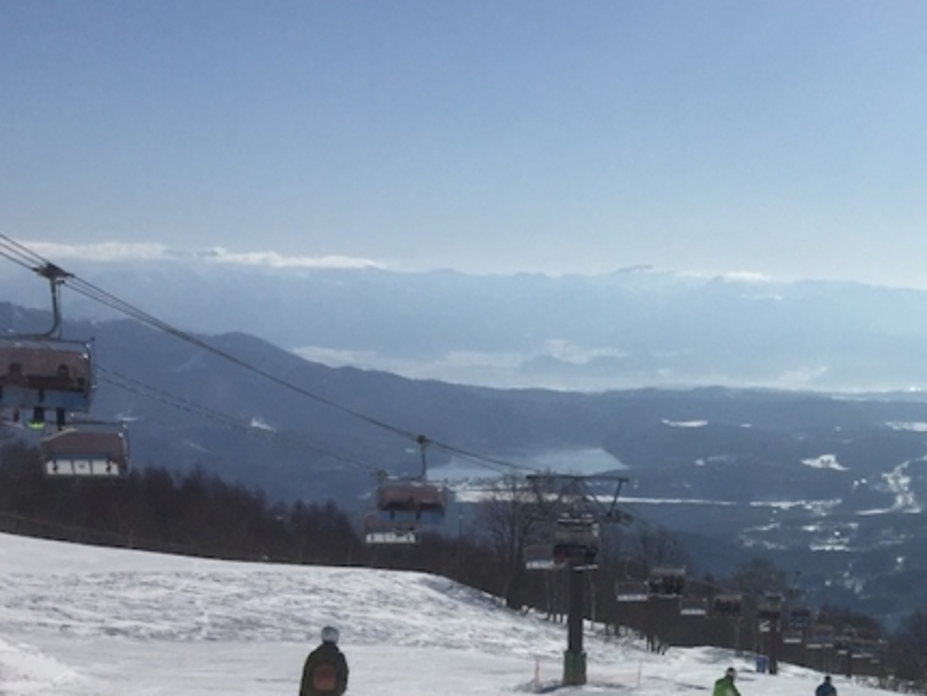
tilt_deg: -4.0
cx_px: 1078
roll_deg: -0.7
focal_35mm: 69
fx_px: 1849
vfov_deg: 21.2
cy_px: 481
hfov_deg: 25.6
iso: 32
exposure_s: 1/9901
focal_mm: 4.15
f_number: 2.2
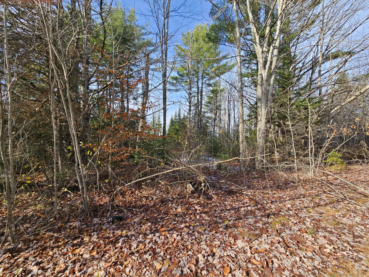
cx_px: 184
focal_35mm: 13
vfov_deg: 89.9
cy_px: 138
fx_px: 139
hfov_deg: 106.2
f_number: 2.2
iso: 50
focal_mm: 2.2
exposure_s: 1/494
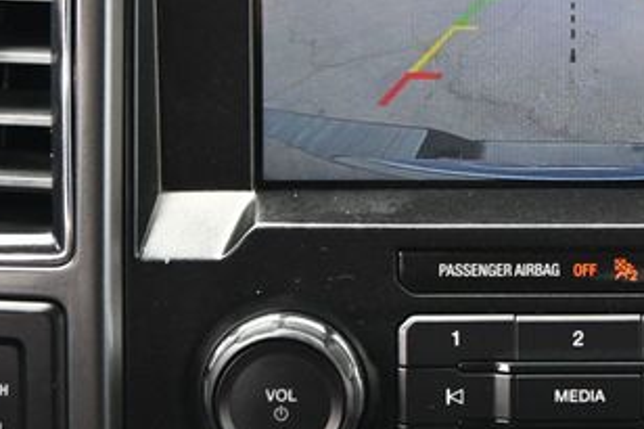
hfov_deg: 13.1
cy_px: 23
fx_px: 2789
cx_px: 569
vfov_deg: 8.7
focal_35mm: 156
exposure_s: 1/125
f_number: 6.3
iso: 1800
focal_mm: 50
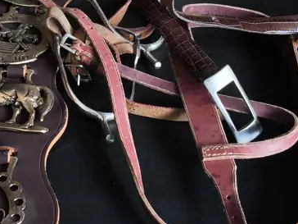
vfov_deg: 19.1
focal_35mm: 76
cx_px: 25
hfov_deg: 24.8
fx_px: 654
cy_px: 24
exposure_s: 1/100
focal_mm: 2.87
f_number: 2
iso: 80
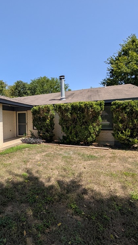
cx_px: 28
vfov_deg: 92.6
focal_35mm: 18
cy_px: 120
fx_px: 117
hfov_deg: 56.8
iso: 51
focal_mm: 2.02
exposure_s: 1/3436
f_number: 1.7
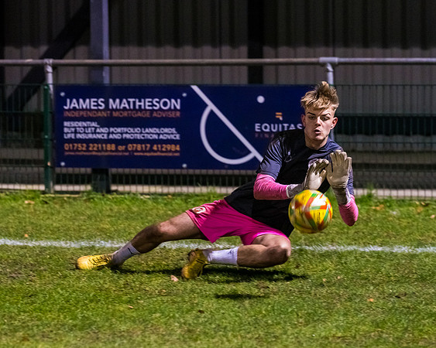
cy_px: 209
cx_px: 264
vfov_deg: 7.1
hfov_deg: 8.9
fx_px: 2815
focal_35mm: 218
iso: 2000
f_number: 2.8
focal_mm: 135
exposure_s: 1/640
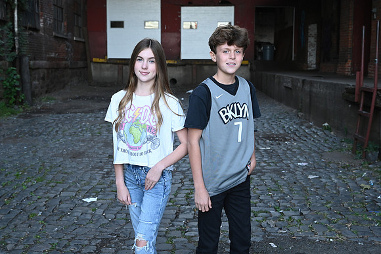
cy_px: 127
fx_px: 508
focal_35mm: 48
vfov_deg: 28.0
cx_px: 190
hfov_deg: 41.1
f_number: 6.3
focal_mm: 48
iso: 800
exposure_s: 1/60
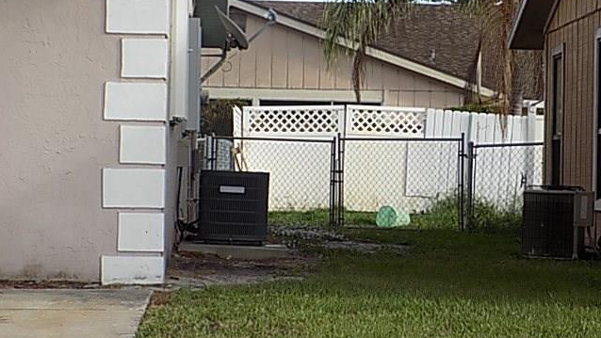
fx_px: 1865
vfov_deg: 10.4
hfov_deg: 18.3
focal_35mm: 117
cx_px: 300
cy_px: 153
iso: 80
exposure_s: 1/160
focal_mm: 19.1
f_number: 4.7
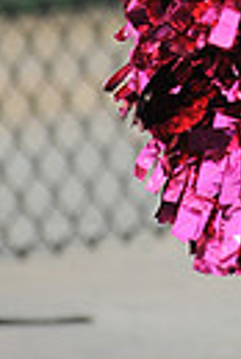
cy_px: -403
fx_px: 8933
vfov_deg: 2.3
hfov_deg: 1.5
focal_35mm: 892
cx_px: 463
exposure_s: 1/100
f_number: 6.3
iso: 800
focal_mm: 200
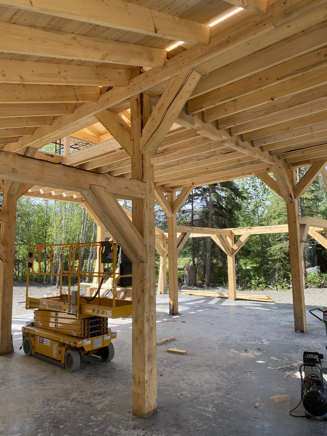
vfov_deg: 67.3
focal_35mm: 26
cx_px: 164
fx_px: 327
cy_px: 218
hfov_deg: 53.1
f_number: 1.8
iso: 32
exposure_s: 1/620
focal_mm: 4.25
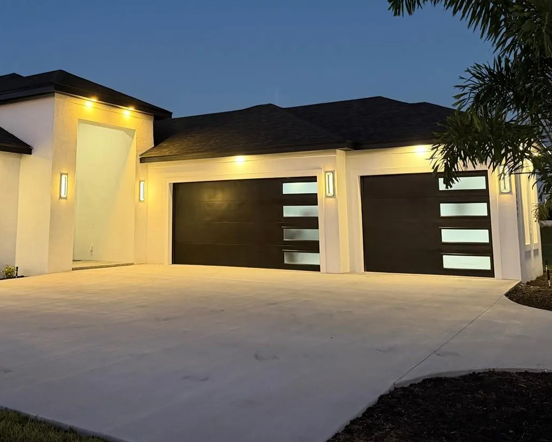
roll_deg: +0.6
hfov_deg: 49.8
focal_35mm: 36
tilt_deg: +8.1
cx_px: 206
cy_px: 141
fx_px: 588
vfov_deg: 40.6
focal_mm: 6.76
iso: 640
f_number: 1.78
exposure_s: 1/40
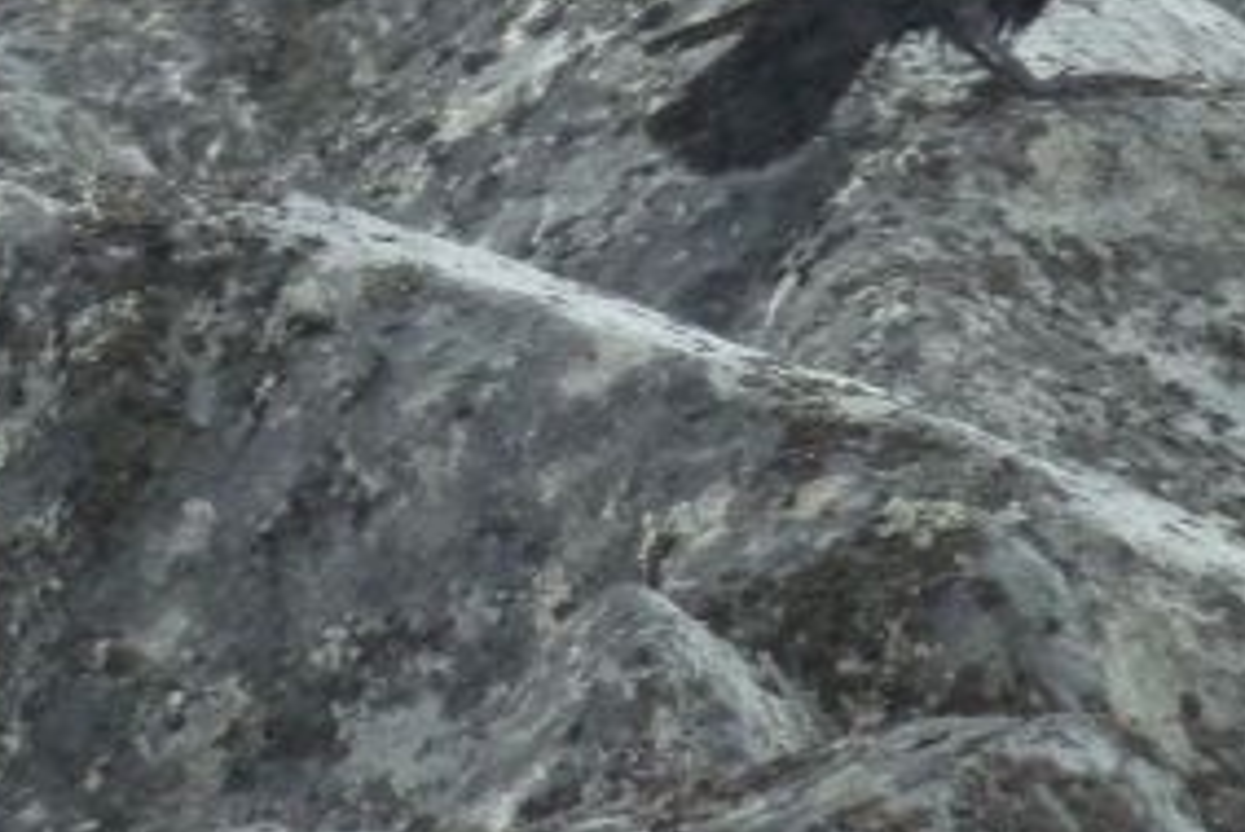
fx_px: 30517
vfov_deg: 1.6
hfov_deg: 2.3
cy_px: 62
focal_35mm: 882
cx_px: 497
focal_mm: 49.2
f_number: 4.9
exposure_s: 1/250
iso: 250
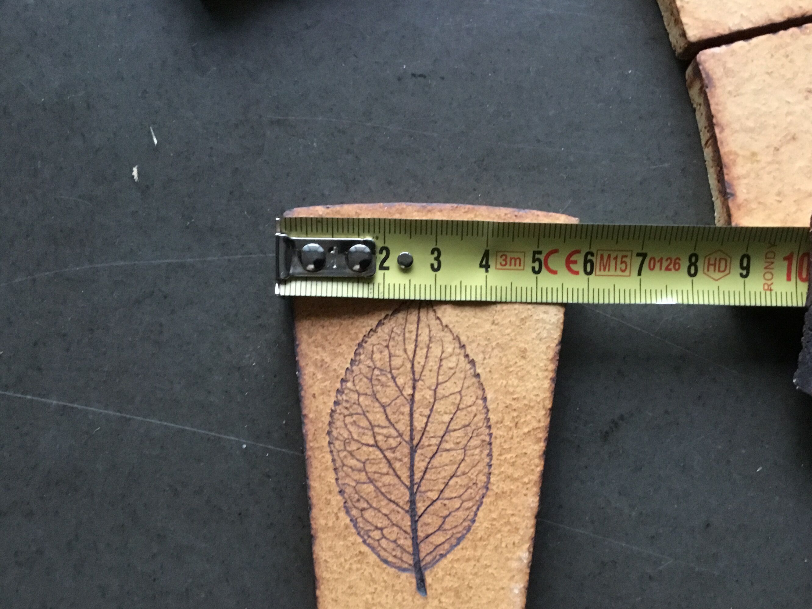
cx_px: 420
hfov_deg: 49.0
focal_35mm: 38
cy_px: 360
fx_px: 891
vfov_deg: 37.6
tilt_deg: -84.4
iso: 200
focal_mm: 3.3
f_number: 2.4
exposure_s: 1/17
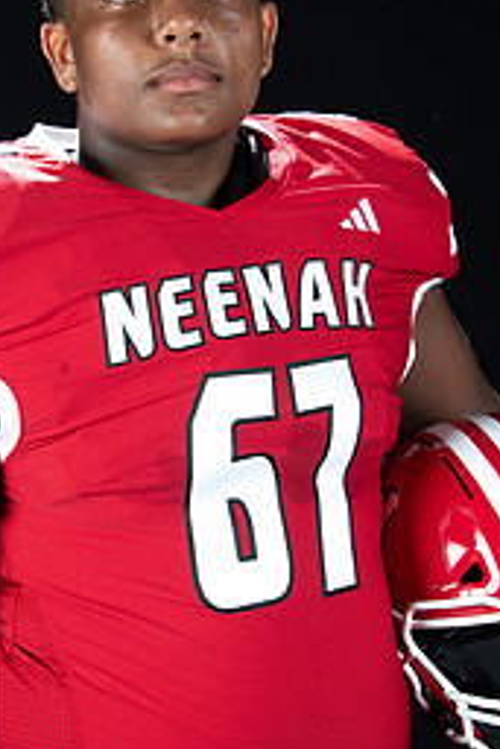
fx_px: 2122
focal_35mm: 102
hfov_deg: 13.4
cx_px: 140
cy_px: 413
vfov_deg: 20.0
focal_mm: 58
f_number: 9
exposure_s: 1/160
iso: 320
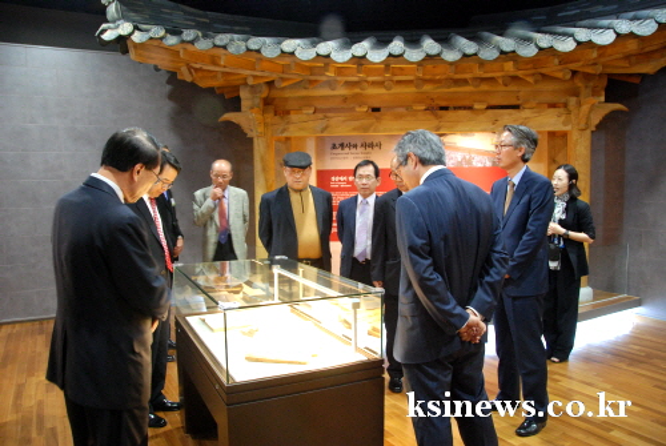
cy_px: 223
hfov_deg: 67.3
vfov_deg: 48.1
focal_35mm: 27
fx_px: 500
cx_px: 333
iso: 1250
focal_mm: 18
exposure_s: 1/13
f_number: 3.5
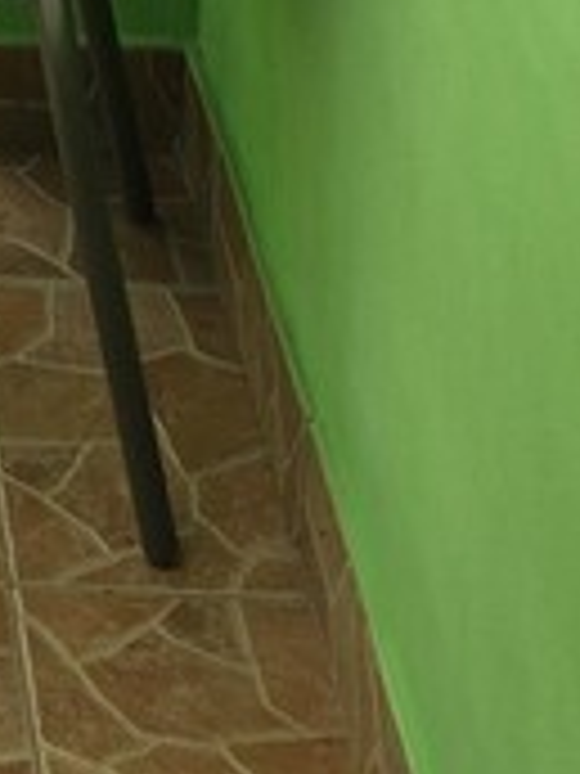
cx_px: -679
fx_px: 3061
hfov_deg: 9.9
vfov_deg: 12.2
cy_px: -945
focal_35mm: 137
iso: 40
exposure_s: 1/180
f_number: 1.7
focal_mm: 6.3
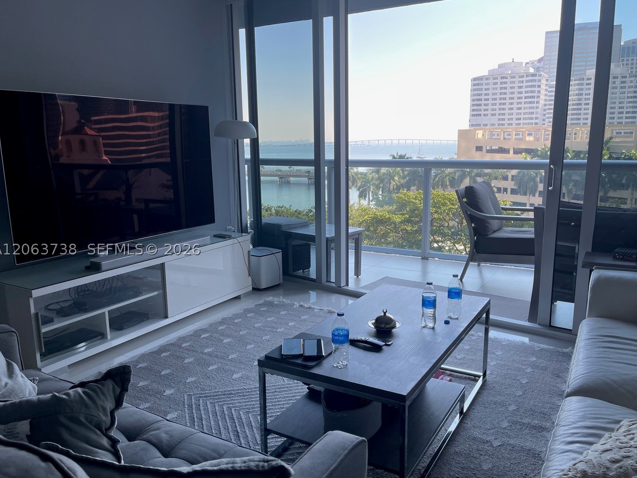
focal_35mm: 28
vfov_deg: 49.7
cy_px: 249
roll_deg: +0.8
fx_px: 515
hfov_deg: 63.4
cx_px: 332
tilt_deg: -12.5
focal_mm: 5.1
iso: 32
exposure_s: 1/480
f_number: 1.6
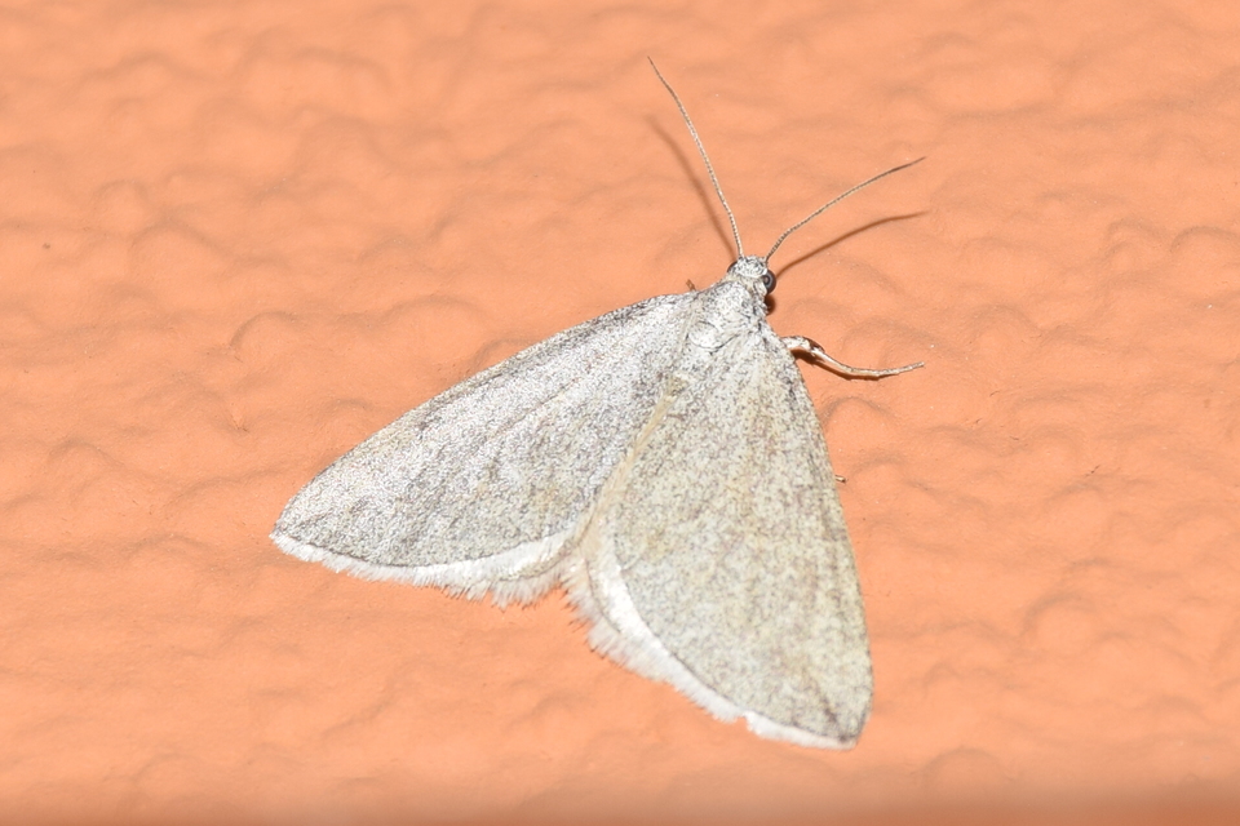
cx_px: 620
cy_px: 413
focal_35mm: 210
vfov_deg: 6.5
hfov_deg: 9.8
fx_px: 7233
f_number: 9
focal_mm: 140
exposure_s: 1/160
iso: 100
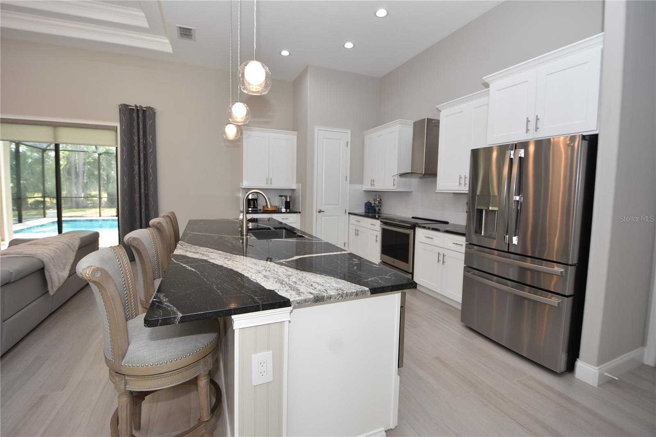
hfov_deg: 100.4
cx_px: 328
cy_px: 218
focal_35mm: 15
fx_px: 273
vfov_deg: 77.3
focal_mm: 10
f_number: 4
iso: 200
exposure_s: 1/60
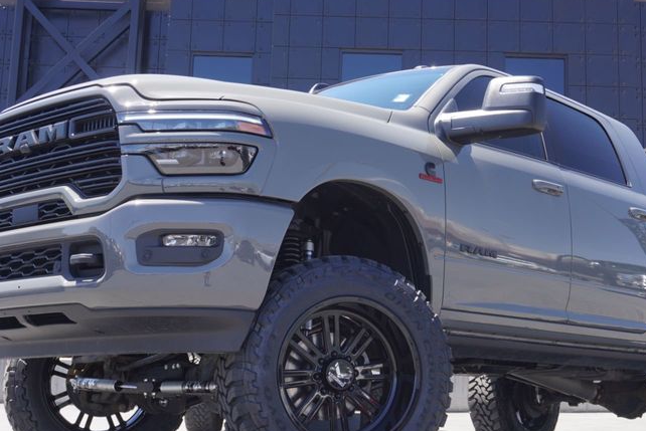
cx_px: 386
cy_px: 201
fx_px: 1074
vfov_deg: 22.7
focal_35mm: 60
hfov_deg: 33.4
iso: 100
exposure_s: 1/125
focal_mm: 25
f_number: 5.6
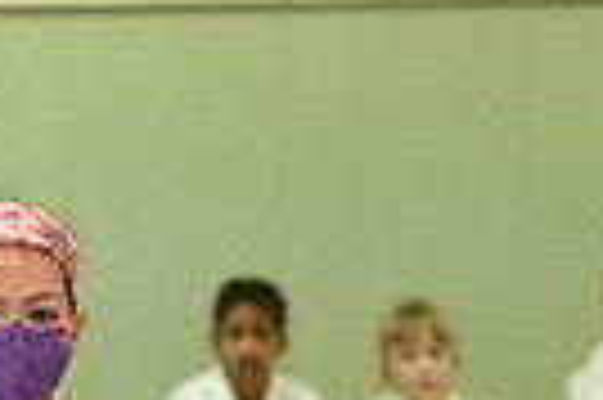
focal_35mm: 487
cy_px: 805
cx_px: -160
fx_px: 8147
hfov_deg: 4.2
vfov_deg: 2.8
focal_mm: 50
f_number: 2
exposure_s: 1/500
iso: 3200
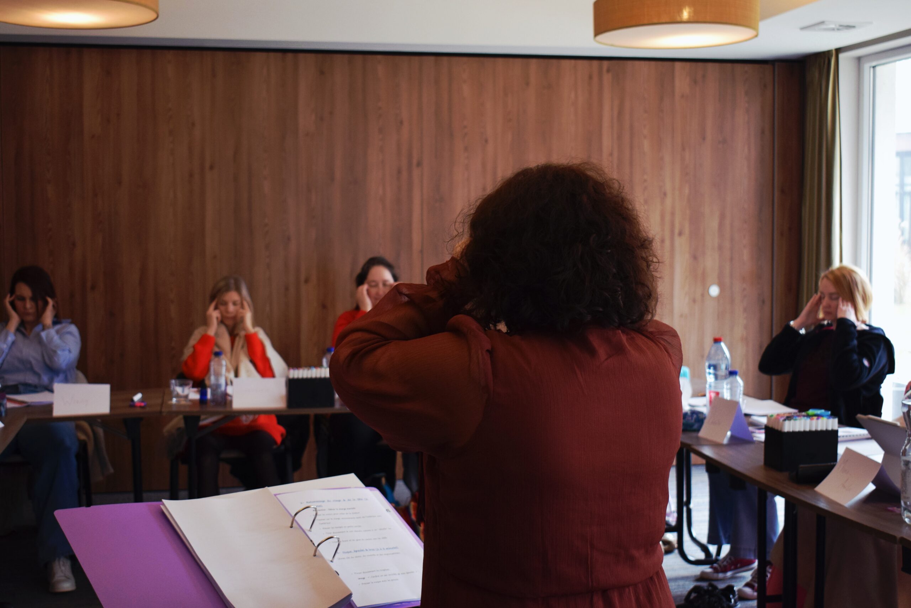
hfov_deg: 41.1
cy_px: 304
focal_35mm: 48
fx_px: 1215
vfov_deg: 28.1
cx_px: 456
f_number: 4.5
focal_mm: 32
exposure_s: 1/60.2
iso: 1100
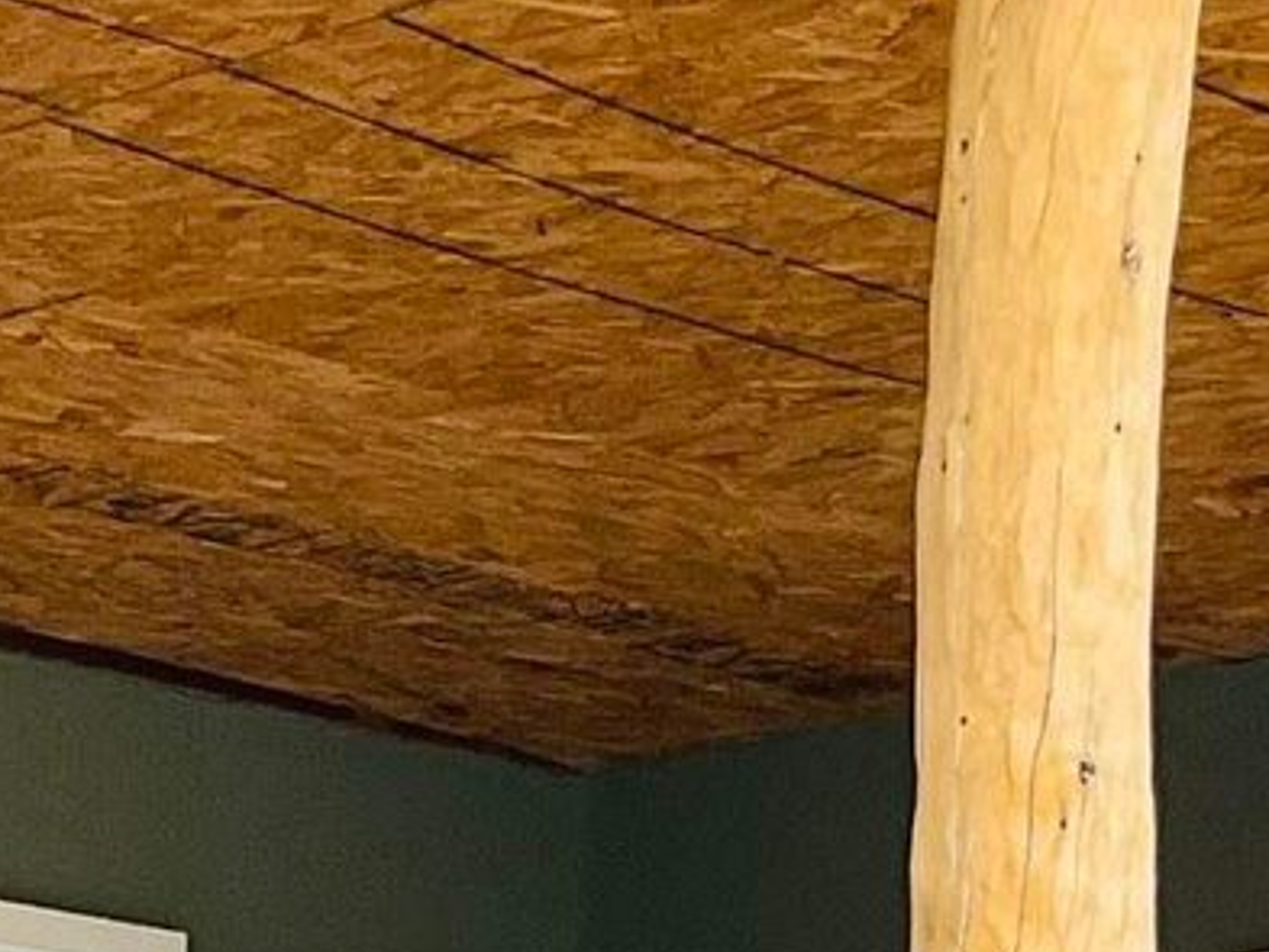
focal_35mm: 151
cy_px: 2081
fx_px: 5537
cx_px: 242
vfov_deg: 9.1
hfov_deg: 13.0
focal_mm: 3
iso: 64
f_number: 1.8
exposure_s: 1/120
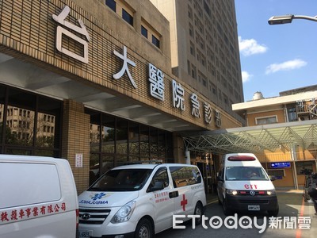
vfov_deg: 48.2
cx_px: 158
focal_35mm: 29
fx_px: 266
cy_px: 119
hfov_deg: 61.7
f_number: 2.2
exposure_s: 1/657
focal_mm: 4.15
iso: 25
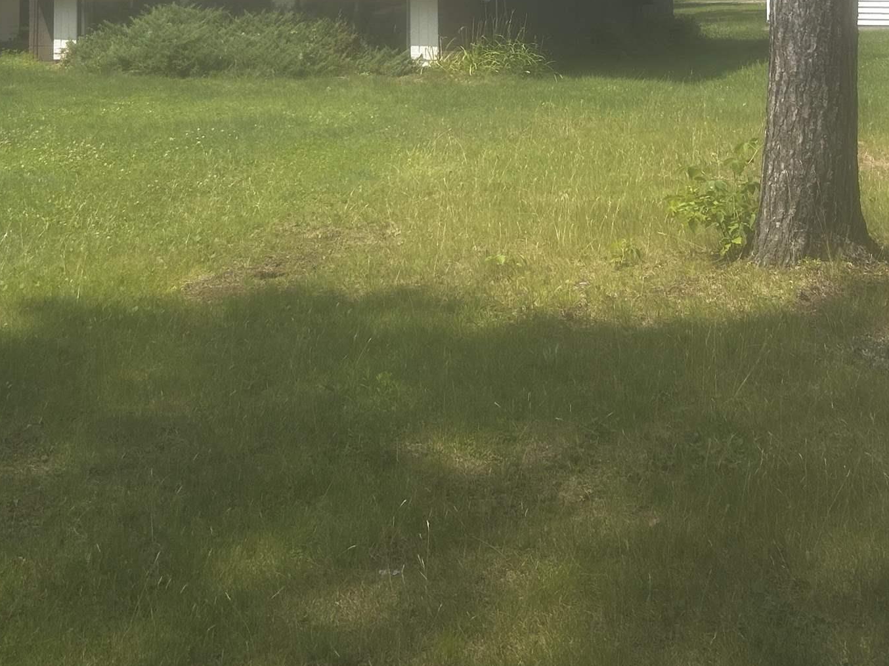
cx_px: 517
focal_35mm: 59
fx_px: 1515
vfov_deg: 23.4
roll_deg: +0.4
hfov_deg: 32.6
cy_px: -51
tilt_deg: -0.2
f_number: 1.5
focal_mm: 5.7
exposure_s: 1/2008
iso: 50
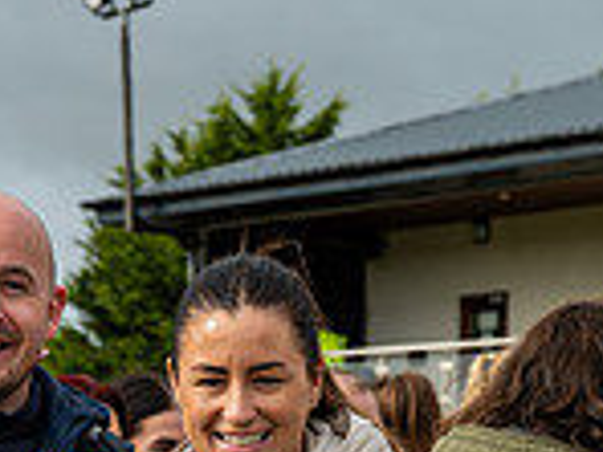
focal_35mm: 155
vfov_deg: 9.2
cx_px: 187
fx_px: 2700
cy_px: 743
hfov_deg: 12.7
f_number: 5
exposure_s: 1/320
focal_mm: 41
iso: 100
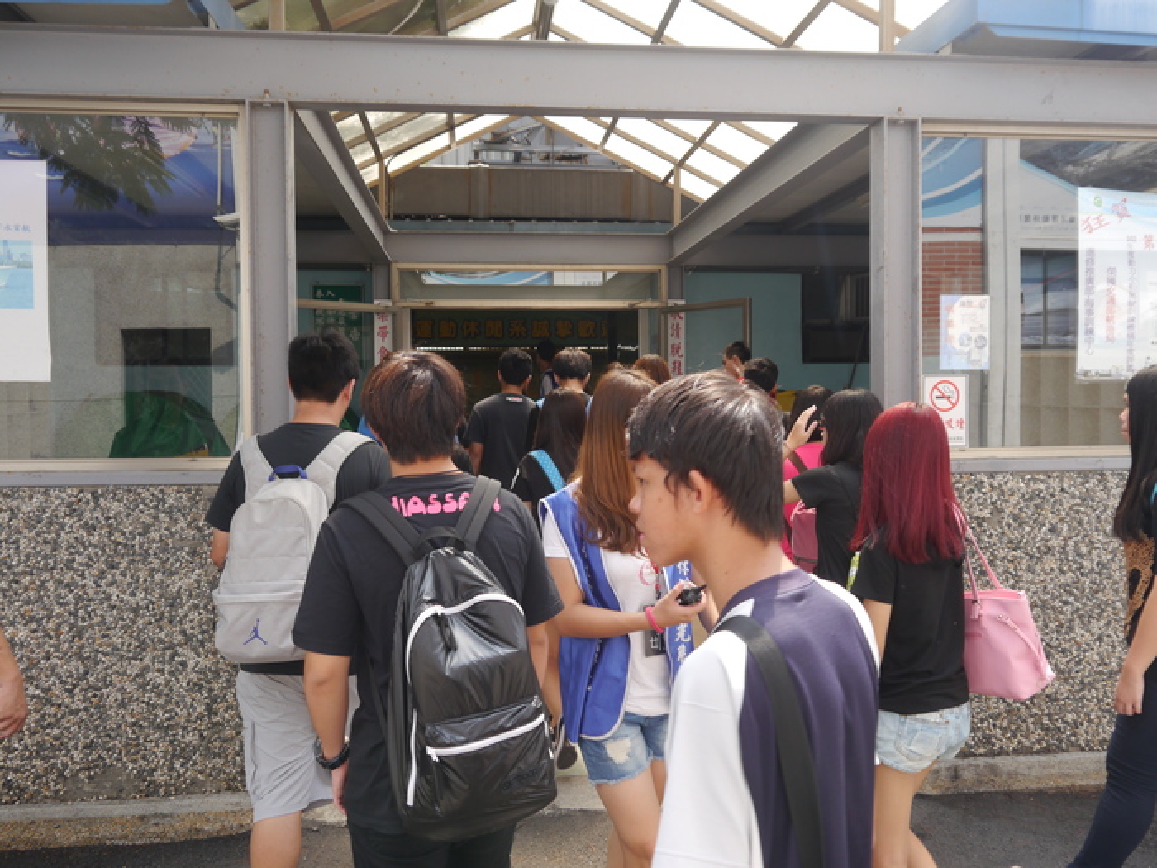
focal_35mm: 30
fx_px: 1003
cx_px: 578
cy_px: 434
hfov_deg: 60.0
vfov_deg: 46.8
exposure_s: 1/200
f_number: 5
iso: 160
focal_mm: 15
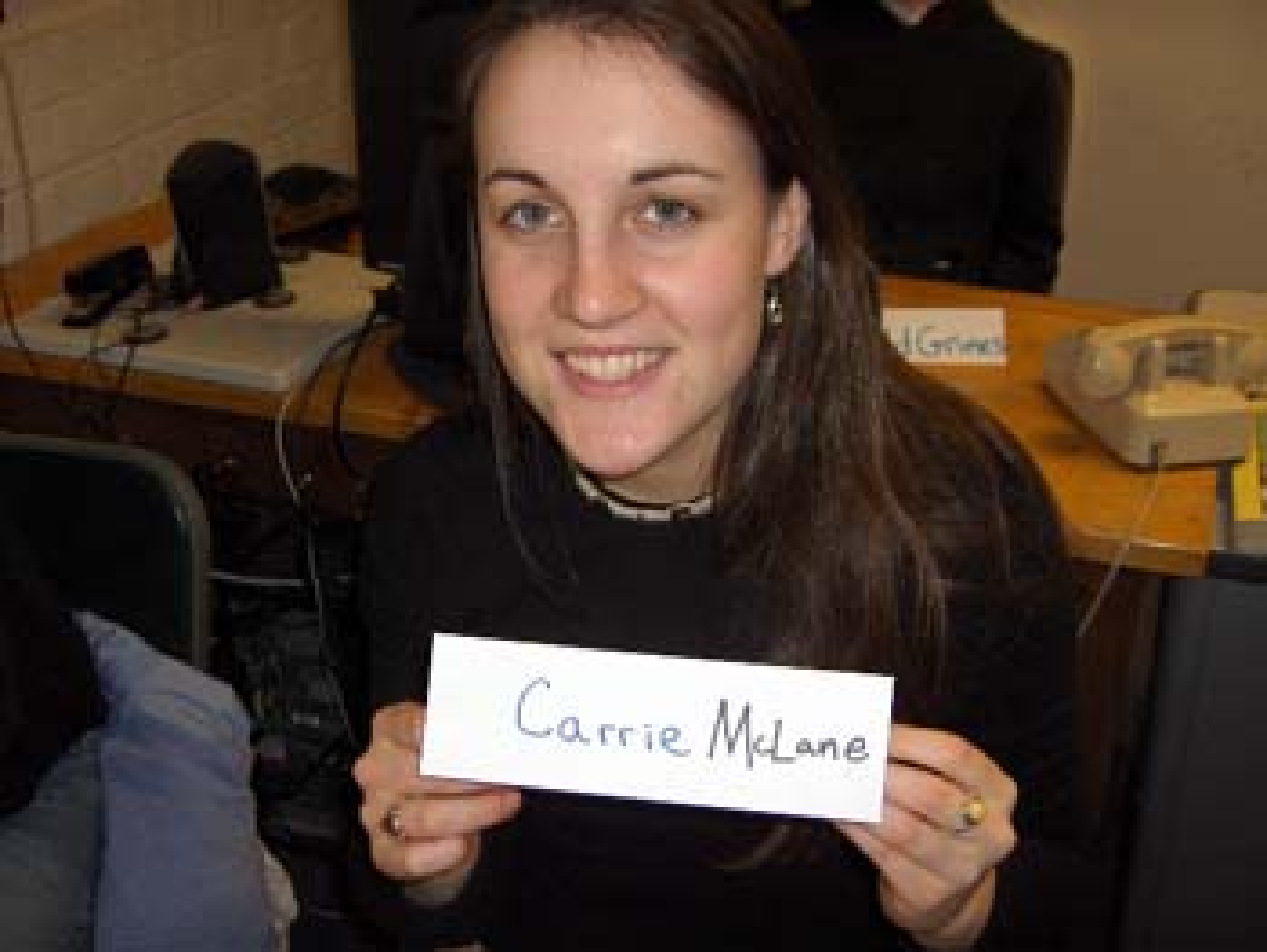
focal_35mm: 39
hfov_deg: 47.8
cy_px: 476
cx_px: 634
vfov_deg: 36.9
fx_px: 1428
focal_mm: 8
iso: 100
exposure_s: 1/60
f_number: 2.8
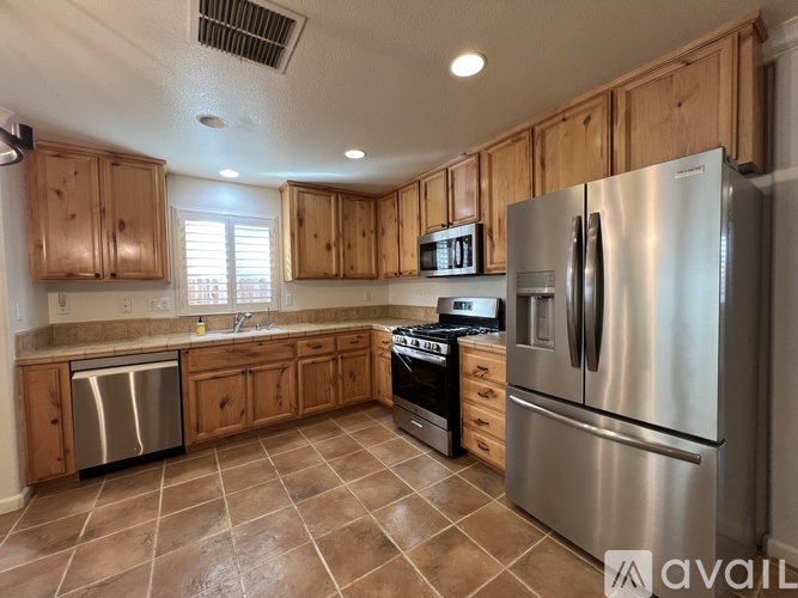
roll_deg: +1.1
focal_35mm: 13
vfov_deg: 89.9
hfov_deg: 106.2
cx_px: 399
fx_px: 300
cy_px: 299
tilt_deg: -2.2
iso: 160
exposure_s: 1/60
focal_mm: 1.57
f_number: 1.8
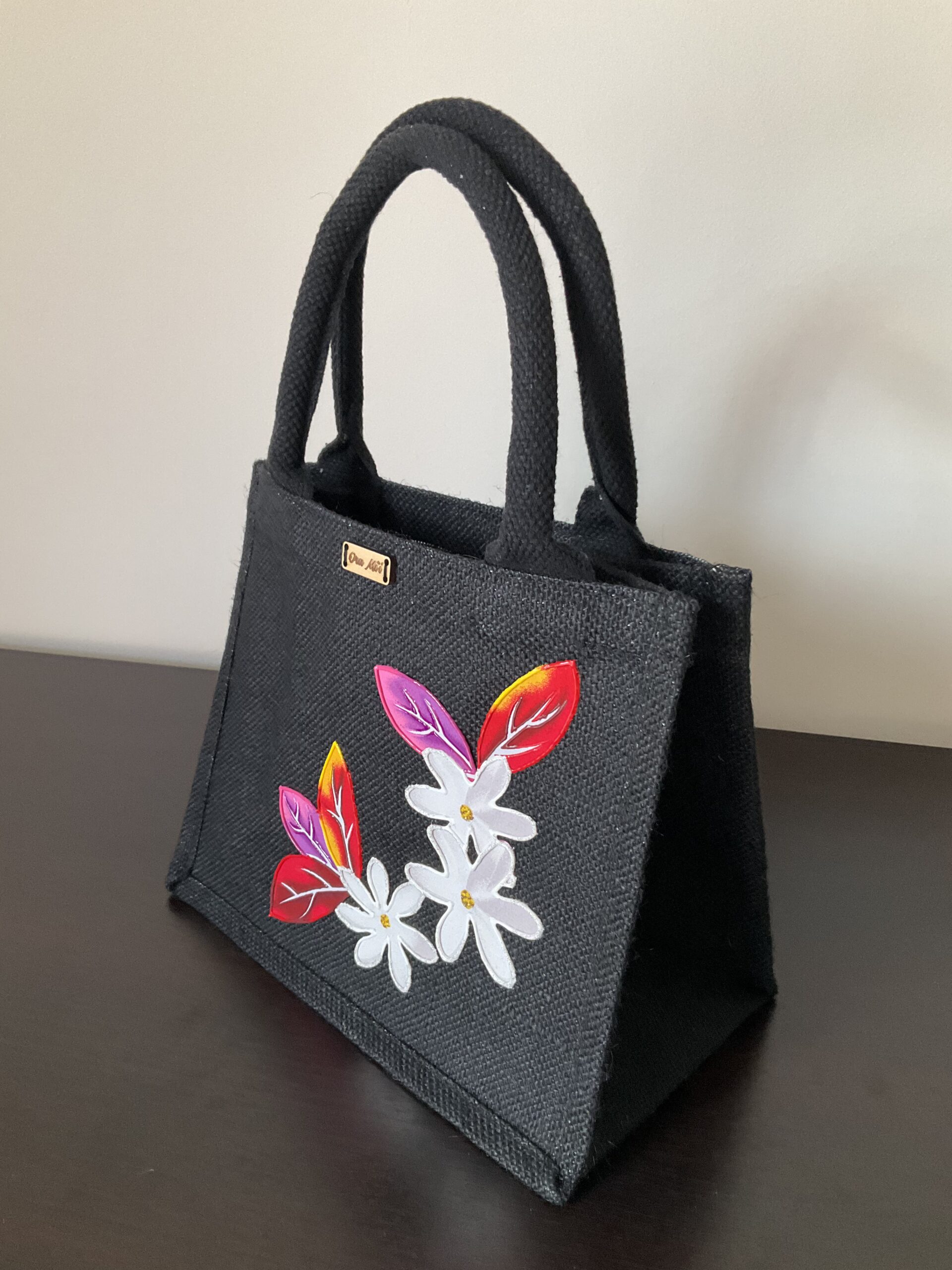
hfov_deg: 48.2
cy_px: 635
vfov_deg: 61.7
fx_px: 1063
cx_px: 476
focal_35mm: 29
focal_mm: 3
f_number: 1.8
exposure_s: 1/60
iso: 160
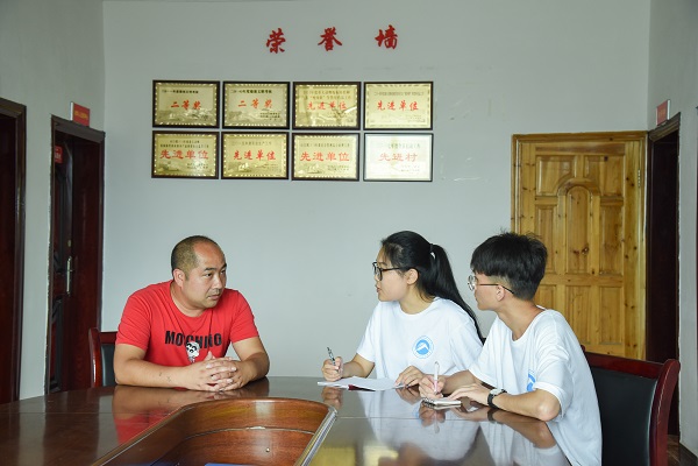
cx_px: 349
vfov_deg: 28.1
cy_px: 233
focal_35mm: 48
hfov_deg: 41.1
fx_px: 931
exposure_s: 1/80
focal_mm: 48
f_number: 5.6
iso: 1250
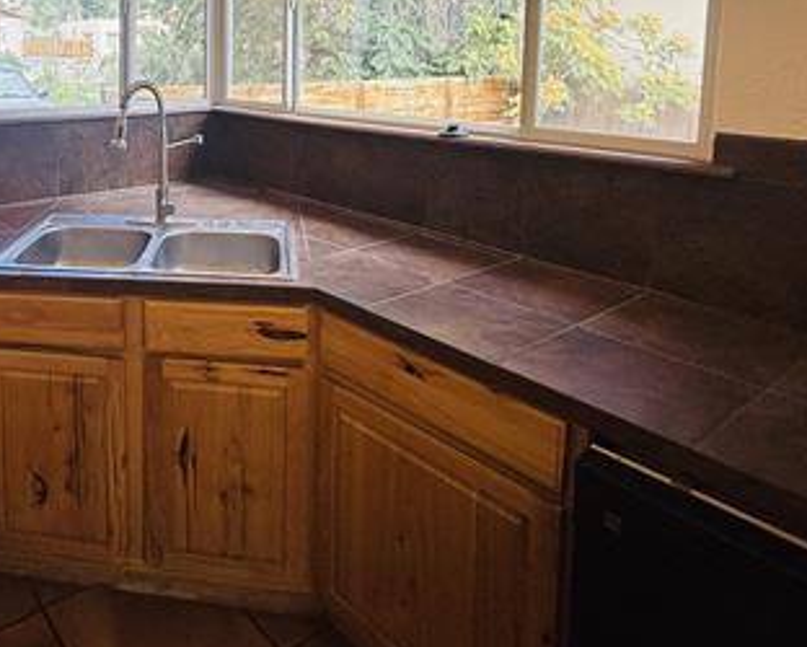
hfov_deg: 57.7
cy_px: 116
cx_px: 166
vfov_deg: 48.3
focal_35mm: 28
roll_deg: +0.6
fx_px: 669
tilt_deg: -6.5
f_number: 2.2
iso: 50
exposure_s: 1/186
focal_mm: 2.22
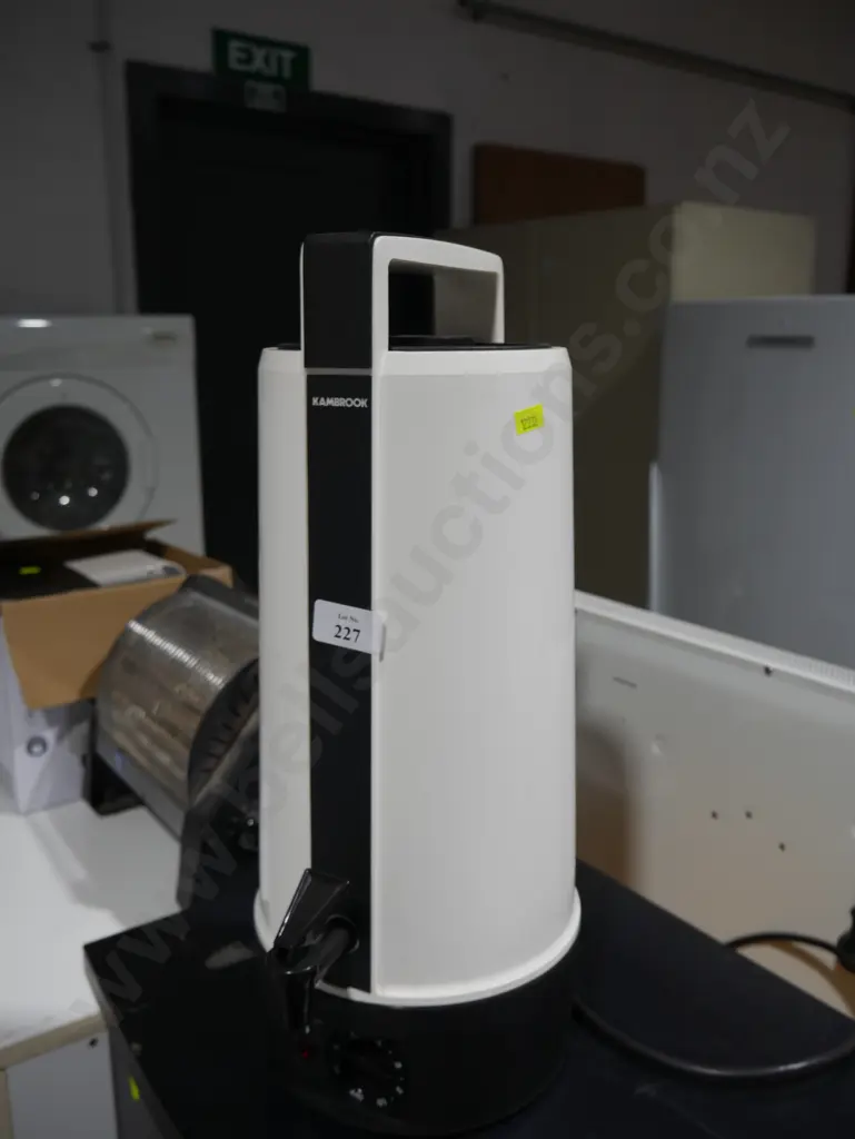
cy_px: 570
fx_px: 987
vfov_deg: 59.9
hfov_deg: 46.8
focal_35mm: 30
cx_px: 428
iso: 200
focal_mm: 15
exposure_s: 1/125
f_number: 4
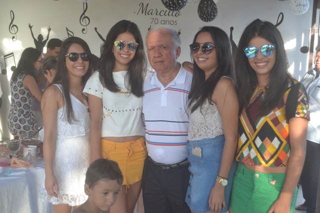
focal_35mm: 45
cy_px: 106
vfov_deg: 29.9
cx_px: 160
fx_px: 400
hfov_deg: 43.6
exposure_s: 1/100
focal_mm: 30
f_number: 5.6
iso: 400
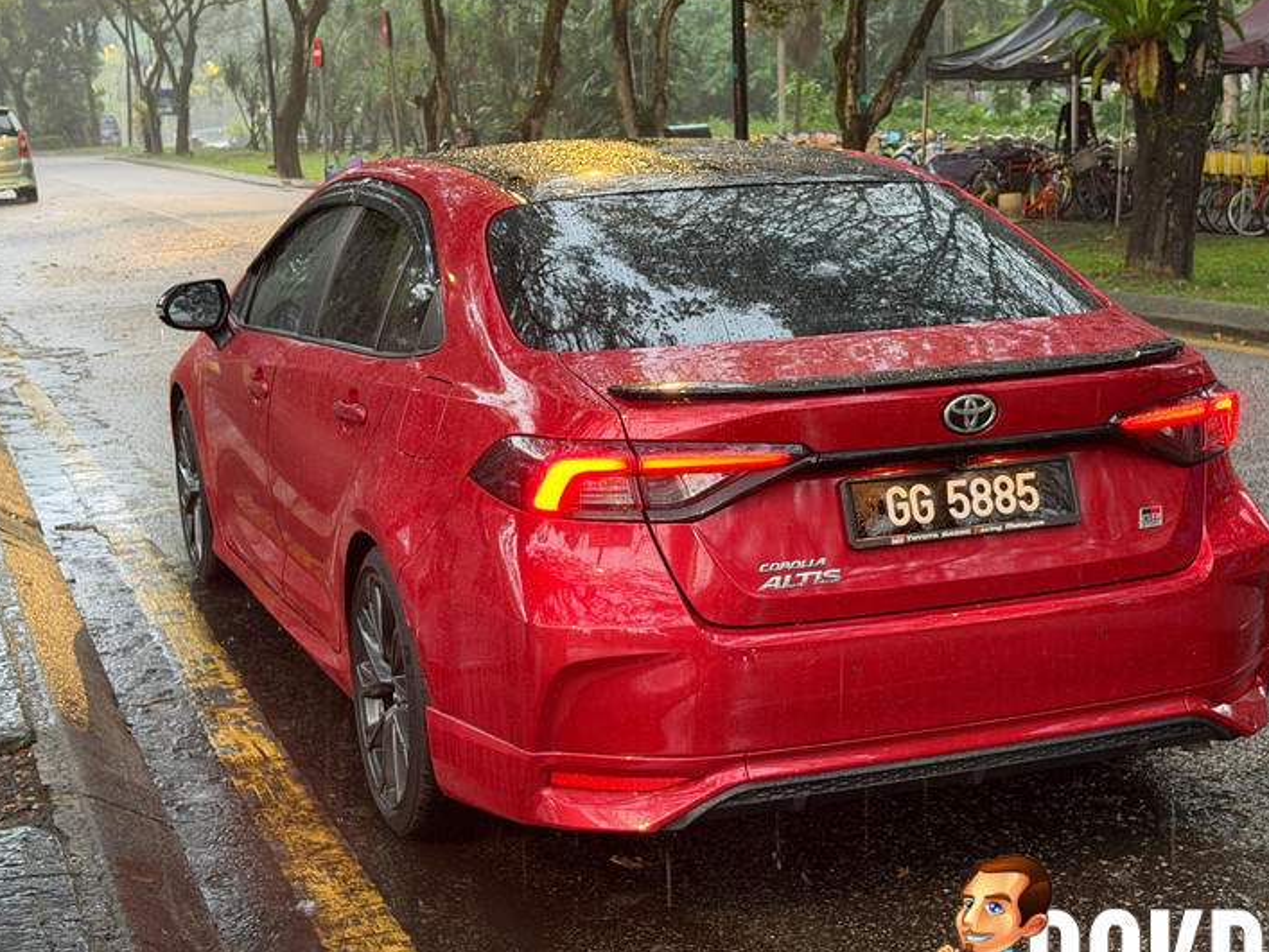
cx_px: 714
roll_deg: +2.5
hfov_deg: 33.7
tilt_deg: -11.3
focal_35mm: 57
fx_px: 2091
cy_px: 545
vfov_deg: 25.7
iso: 400
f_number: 1.78
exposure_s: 1/25
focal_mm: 6.76
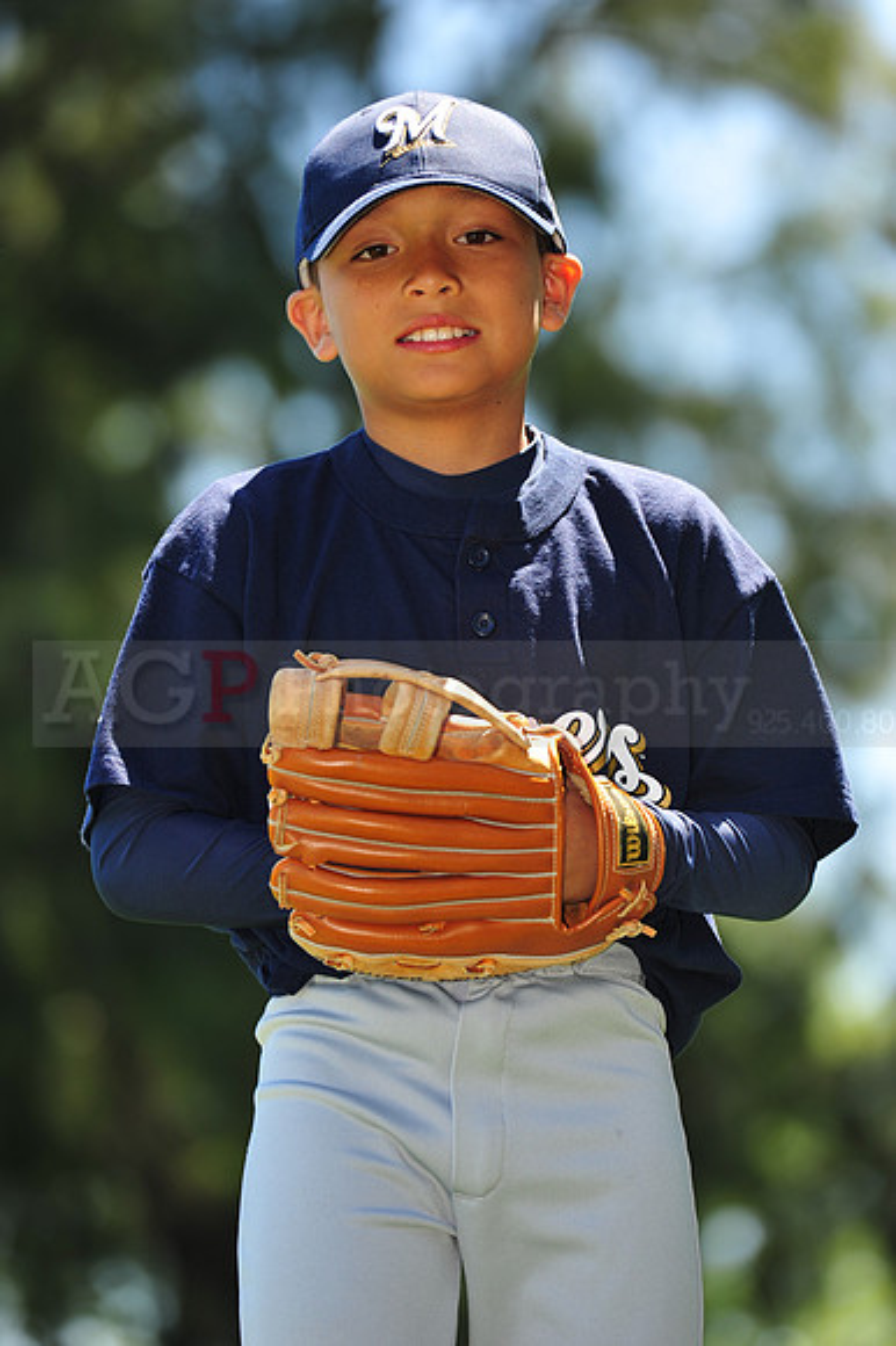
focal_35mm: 200
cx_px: 448
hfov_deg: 6.9
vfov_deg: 10.3
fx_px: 7475
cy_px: 673
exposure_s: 1/400
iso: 200
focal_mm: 200
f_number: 4
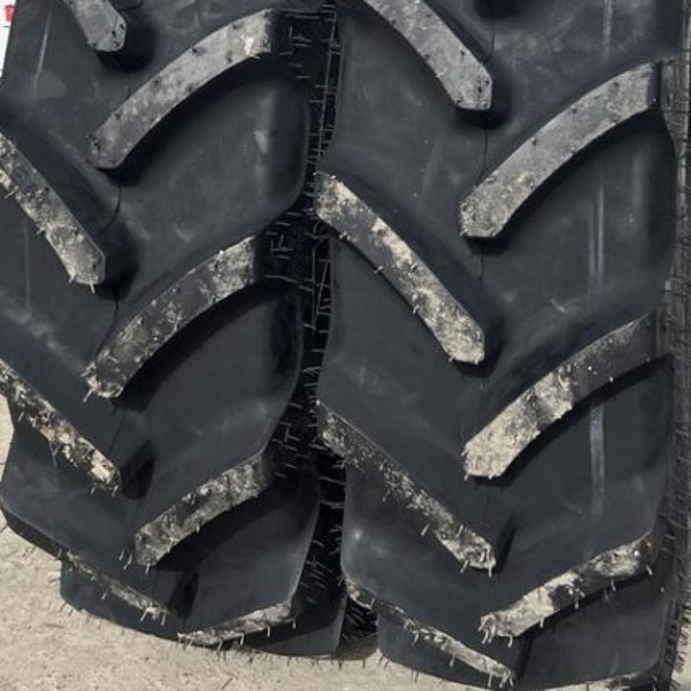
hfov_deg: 29.5
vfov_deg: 28.5
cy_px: 77
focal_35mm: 58
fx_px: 1310
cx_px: 413
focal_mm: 5.7
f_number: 1.5
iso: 50
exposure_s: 1/6211
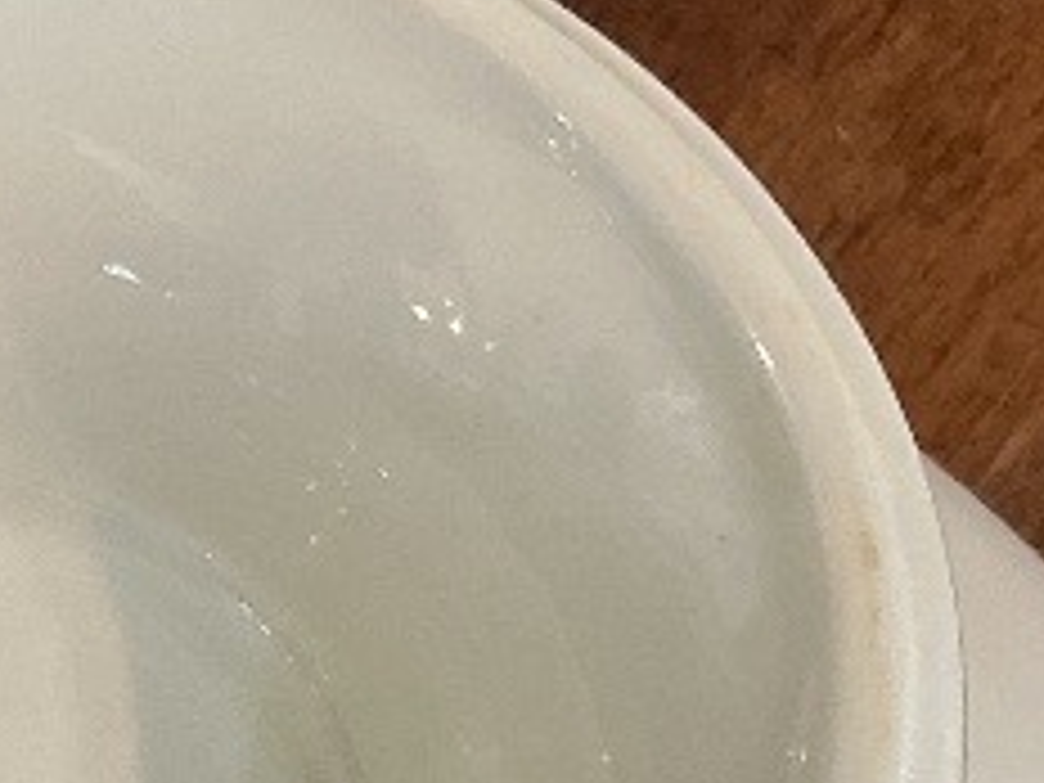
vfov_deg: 9.3
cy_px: 1584
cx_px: -94
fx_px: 4524
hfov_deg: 12.9
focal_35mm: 150
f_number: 1.8
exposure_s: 1/60
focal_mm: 3
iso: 80
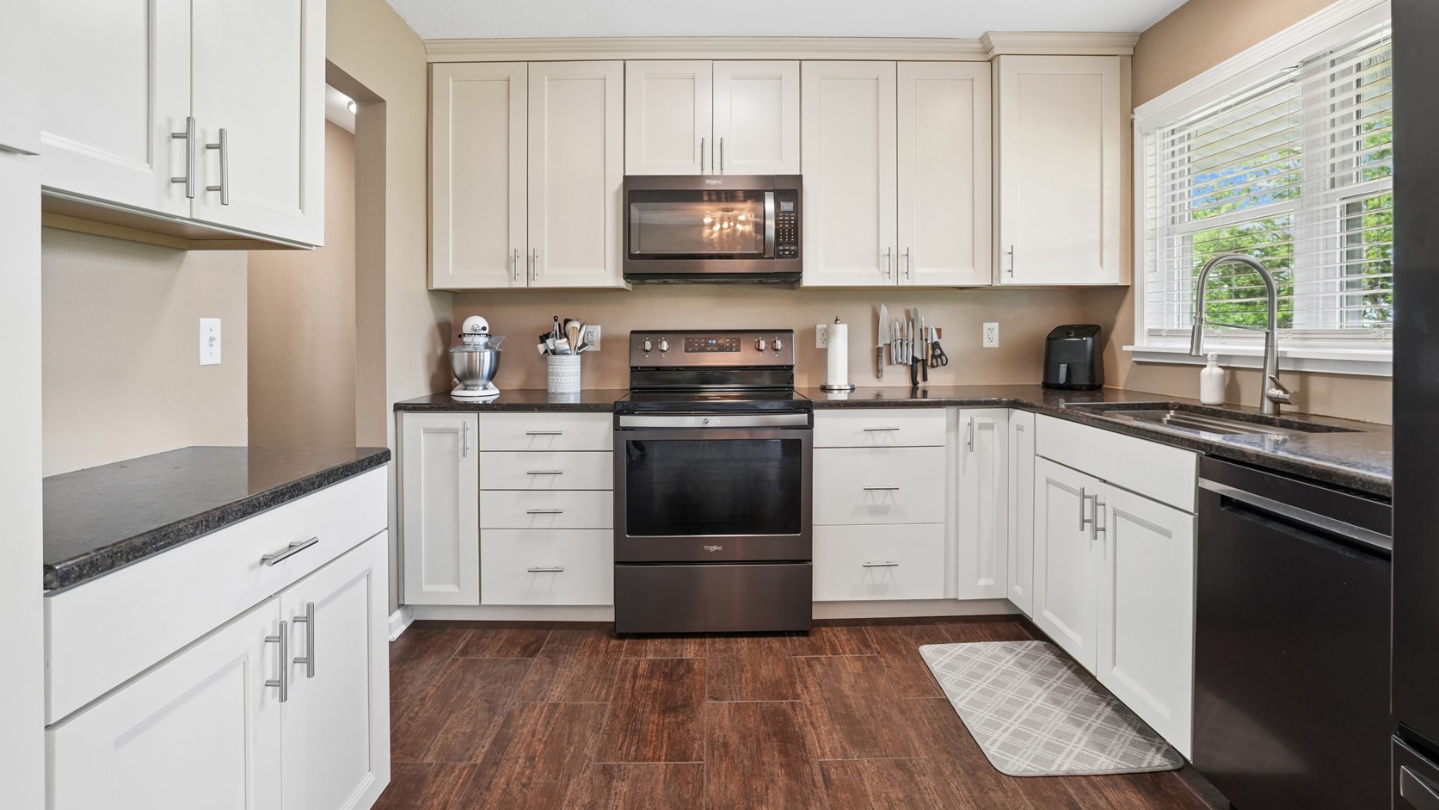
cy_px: 334
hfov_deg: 95.9
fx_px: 649
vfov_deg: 63.5
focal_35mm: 17
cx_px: 726
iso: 800
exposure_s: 1/20
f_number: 9
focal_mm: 16
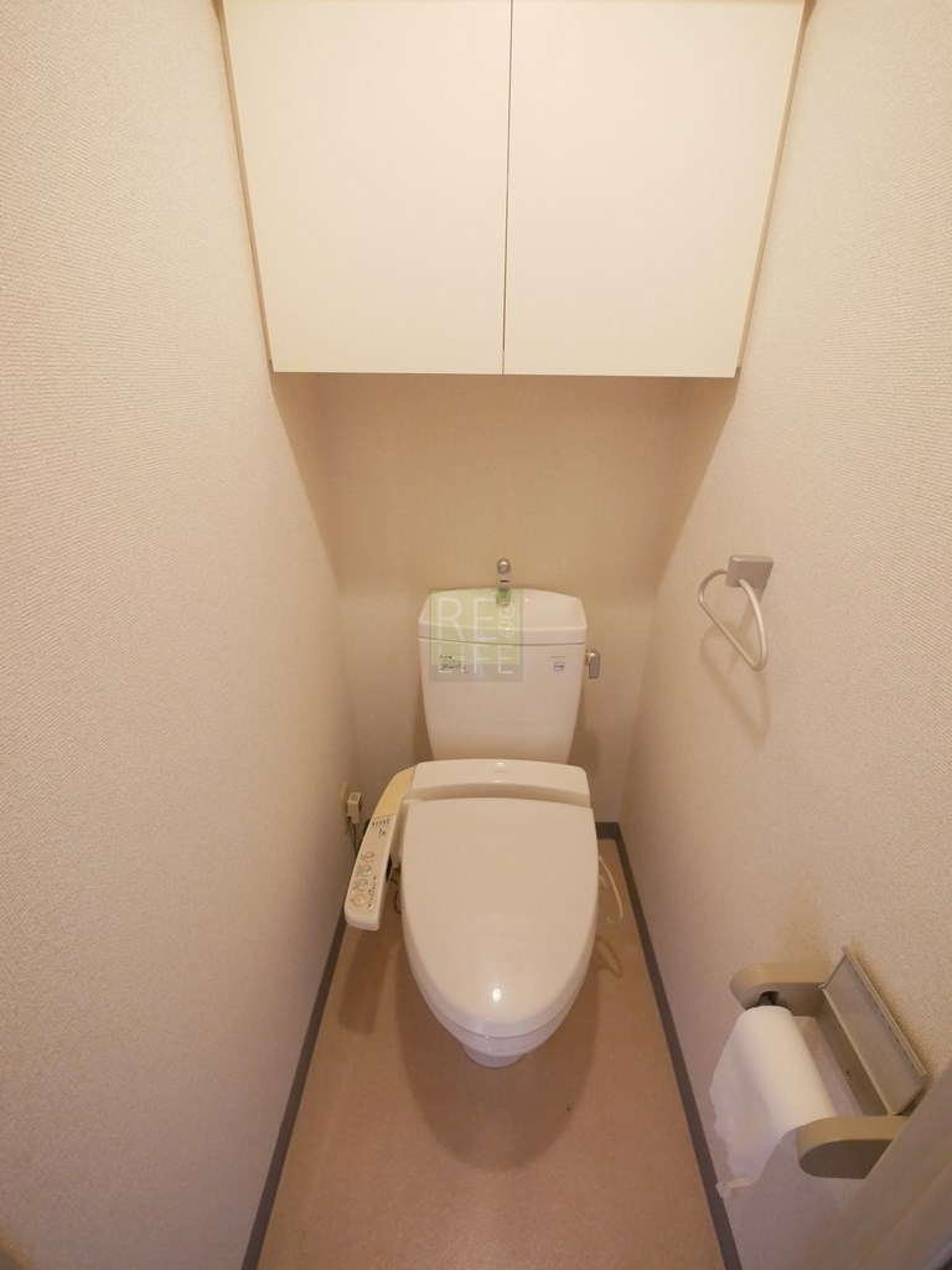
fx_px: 513
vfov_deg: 102.1
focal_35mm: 14
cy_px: 635
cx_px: 476
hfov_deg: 85.7
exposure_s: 1/60
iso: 2500
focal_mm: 7
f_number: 4
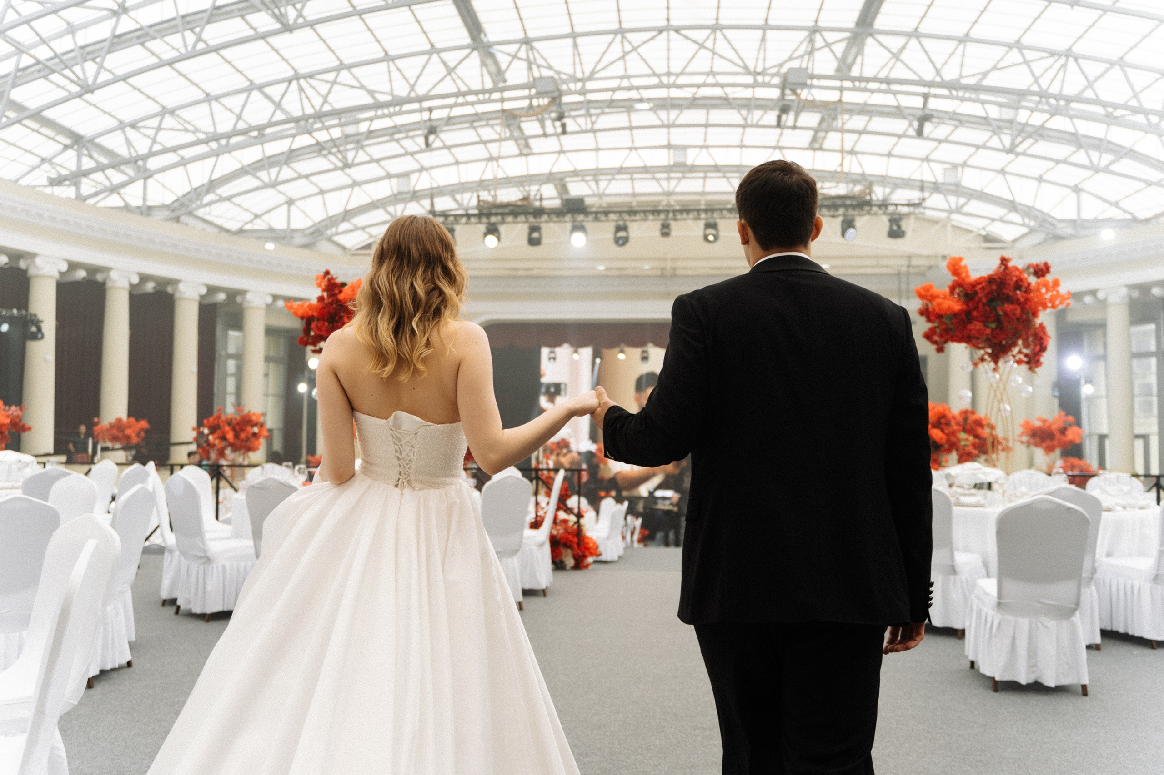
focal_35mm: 28
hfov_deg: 65.3
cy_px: 388
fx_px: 909
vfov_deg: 46.2
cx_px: 582
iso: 250
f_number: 2.8
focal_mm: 28
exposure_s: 1/320
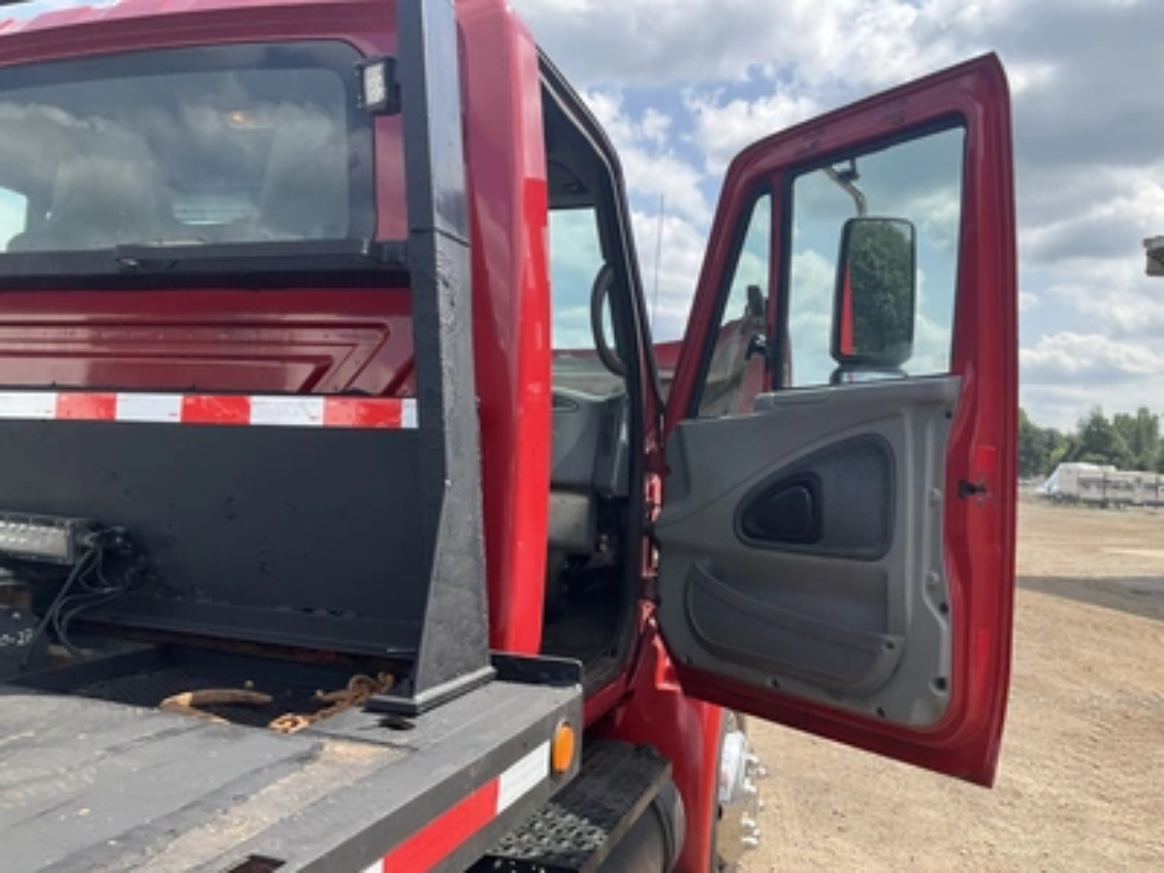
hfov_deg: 61.7
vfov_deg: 48.2
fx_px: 975
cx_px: 582
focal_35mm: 29
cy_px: 436
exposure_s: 1/912
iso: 25
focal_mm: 3
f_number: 1.8
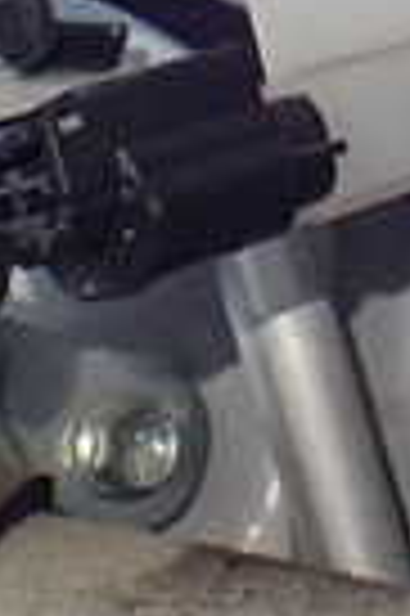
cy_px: -126
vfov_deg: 14.5
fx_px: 2346
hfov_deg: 9.9
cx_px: 405
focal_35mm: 137
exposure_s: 1/125
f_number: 2.3
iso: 800
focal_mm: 5.4
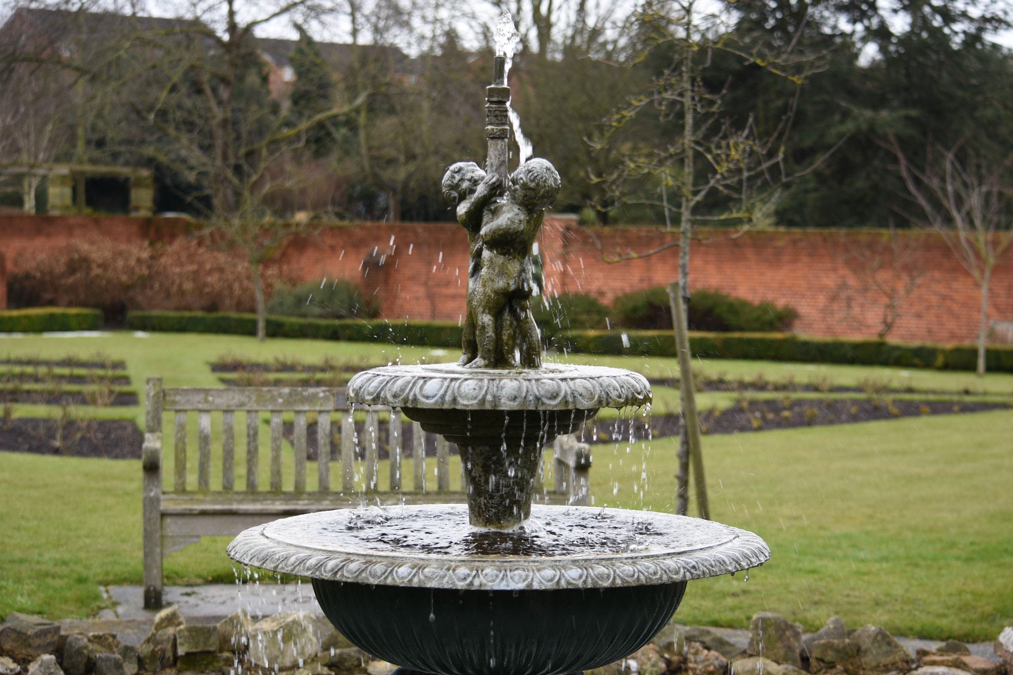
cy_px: 338
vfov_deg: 16.6
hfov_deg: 24.6
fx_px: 2321
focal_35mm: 82
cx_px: 506
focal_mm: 55
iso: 100
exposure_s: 1/125
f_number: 4.5
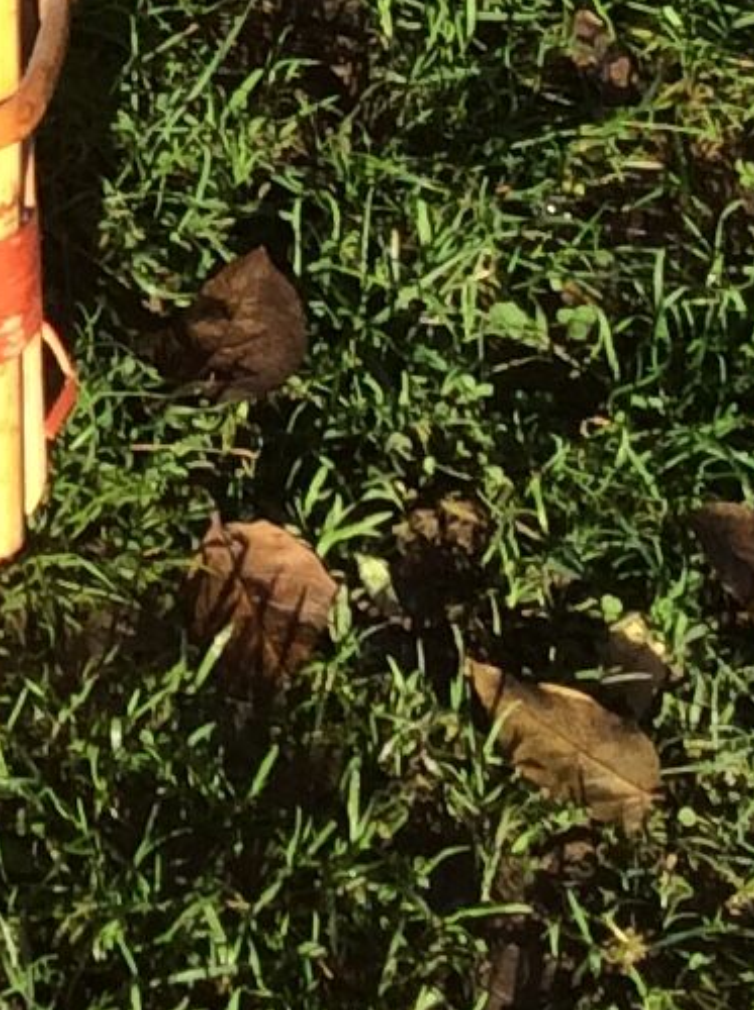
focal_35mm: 166
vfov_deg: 11.6
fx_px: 4838
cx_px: -788
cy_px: -374
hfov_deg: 8.4
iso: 32
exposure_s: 1/657
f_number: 2.4
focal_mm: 3.3
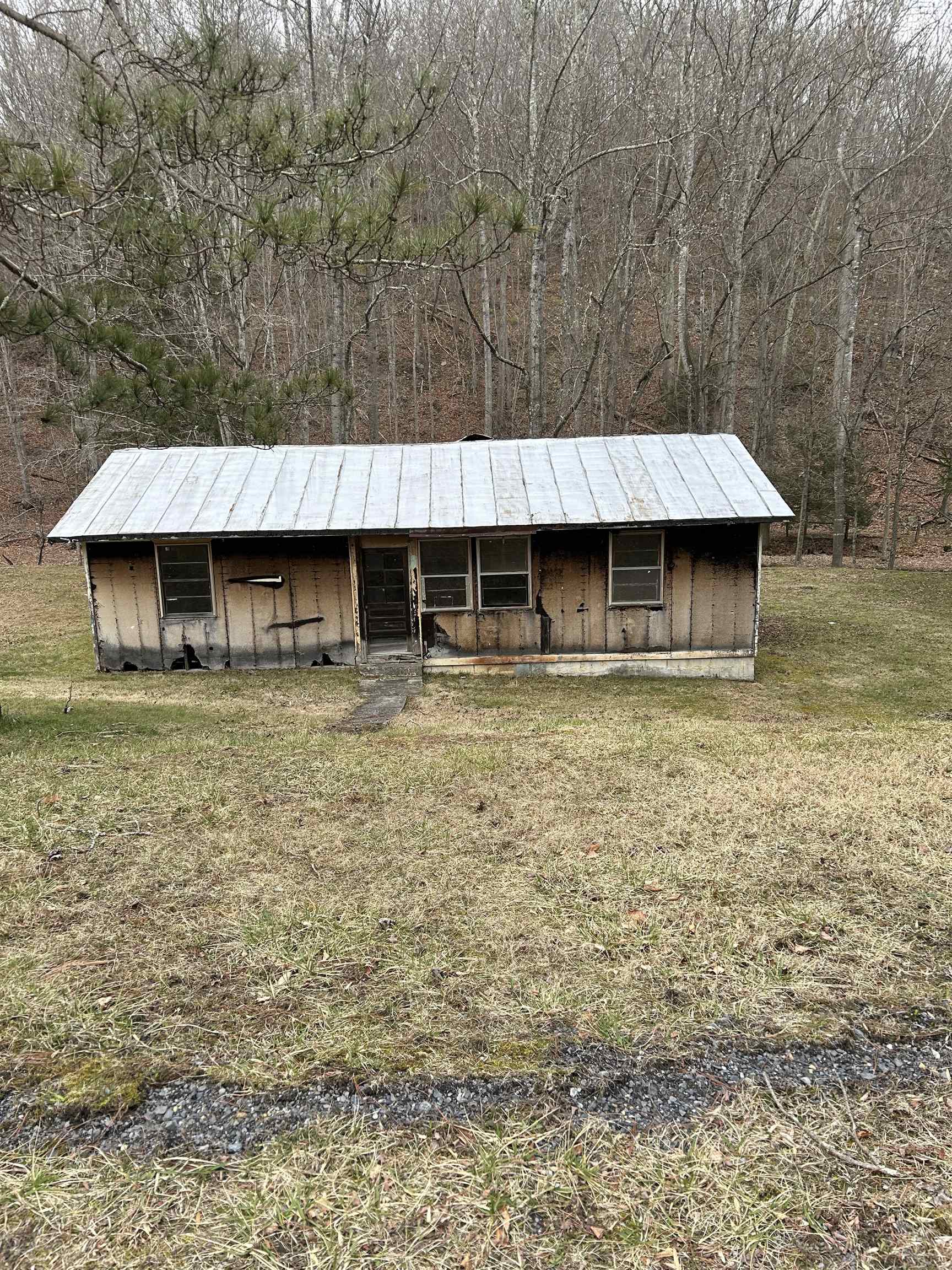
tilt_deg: -11.5
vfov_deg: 67.3
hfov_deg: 53.1
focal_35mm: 26
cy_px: 635
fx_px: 953
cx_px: 476
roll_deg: +2.2
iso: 50
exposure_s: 1/1171
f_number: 1.5
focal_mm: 5.7
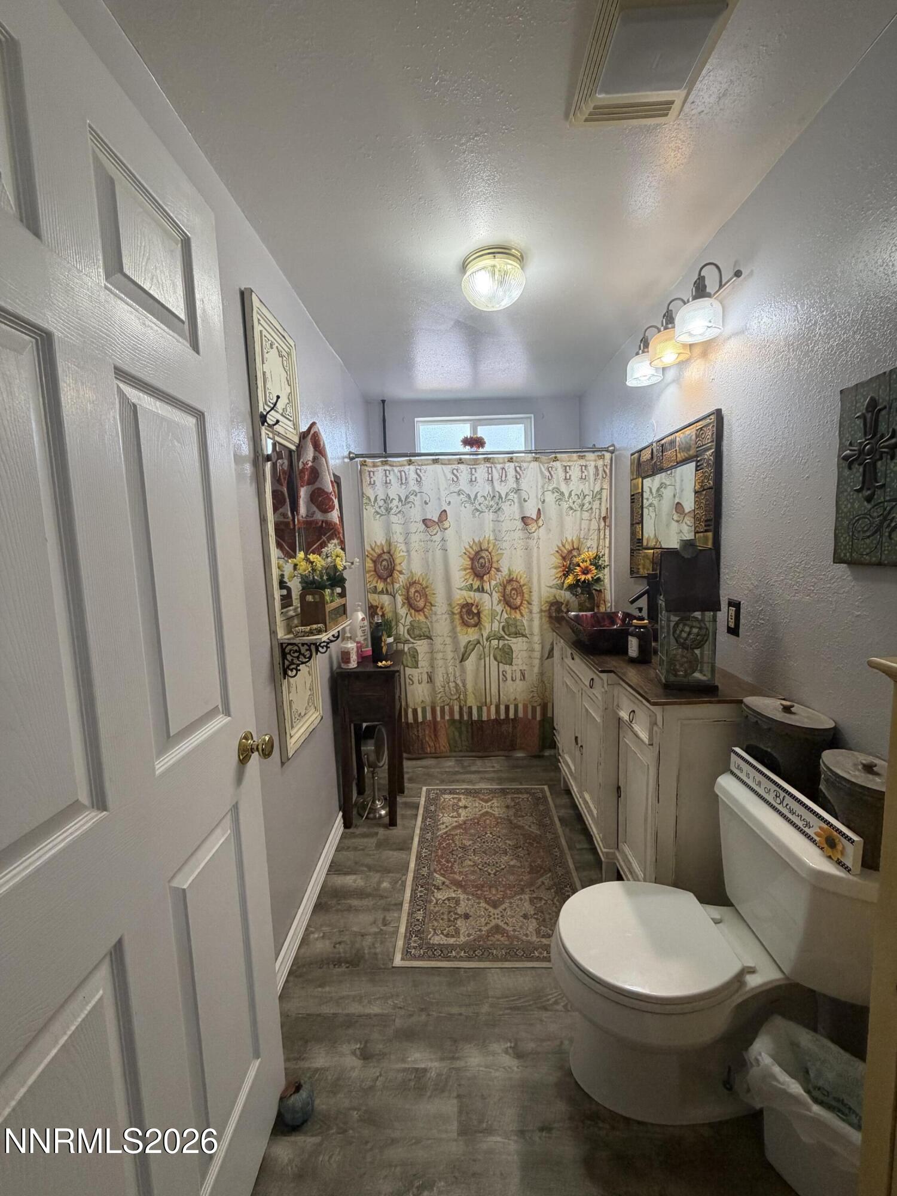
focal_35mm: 14
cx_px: 448
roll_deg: +2.1
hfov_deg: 85.7
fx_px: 484
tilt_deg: -5.4
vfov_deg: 102.1
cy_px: 598
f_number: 2.2
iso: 200
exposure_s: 1/120
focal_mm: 2.22
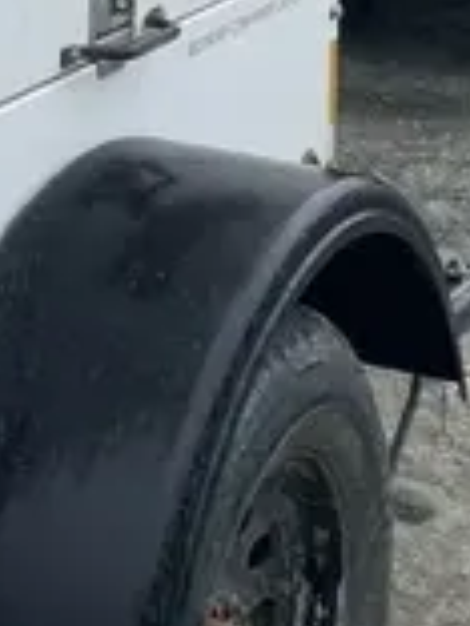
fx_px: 2209
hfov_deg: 11.6
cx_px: -249
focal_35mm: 122
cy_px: -267
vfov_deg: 15.1
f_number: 1.6
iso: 32
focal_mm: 4.2
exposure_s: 1/2398
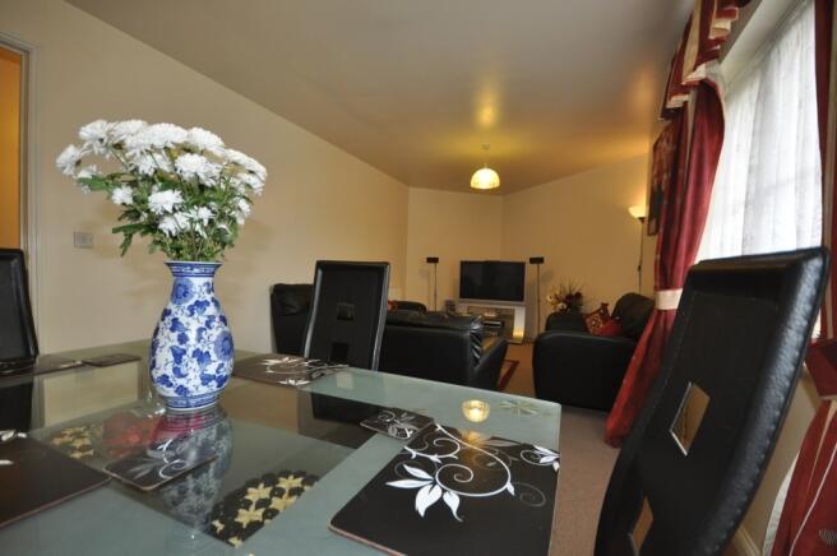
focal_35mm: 15
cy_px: 278
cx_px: 418
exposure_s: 1/60
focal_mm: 10
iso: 800
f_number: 4
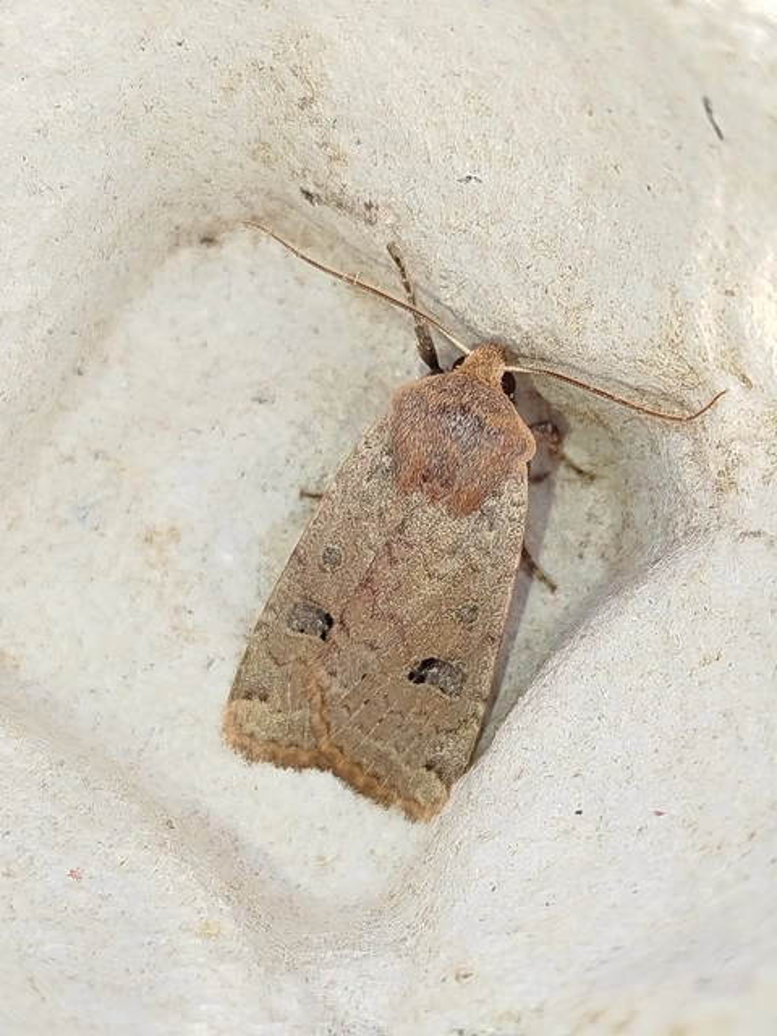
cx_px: 388
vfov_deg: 27.0
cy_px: 518
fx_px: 2155
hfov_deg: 20.4
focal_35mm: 72
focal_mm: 5.31
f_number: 1.7
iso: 80
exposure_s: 1/100
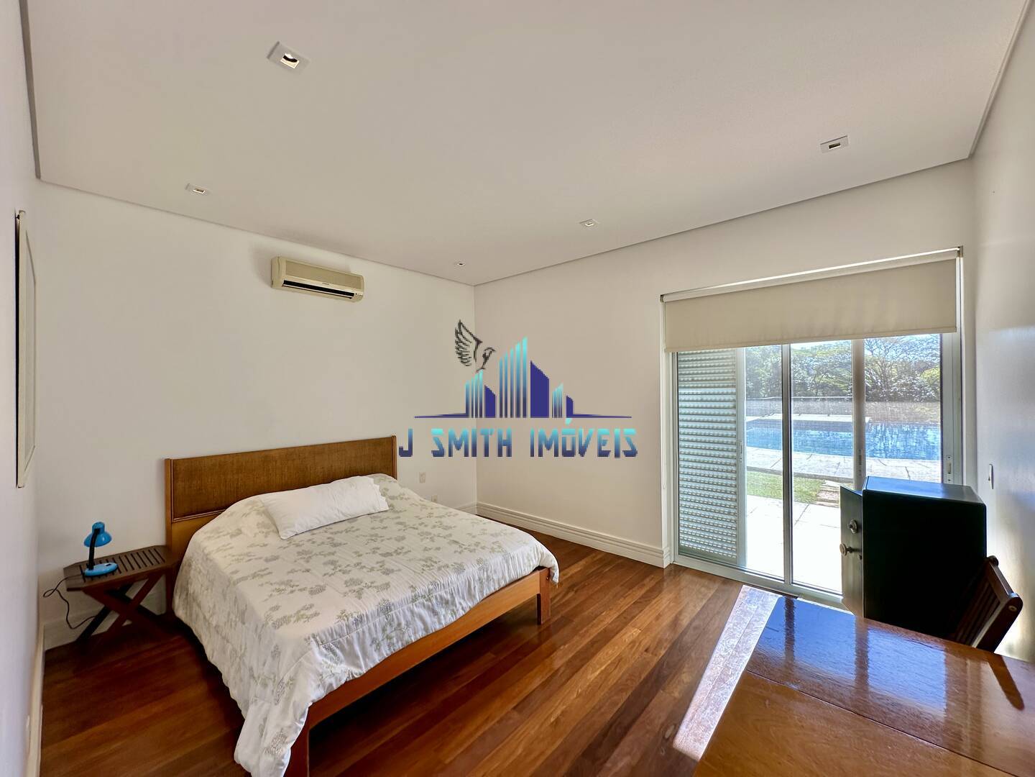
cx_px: 518
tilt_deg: +0.4
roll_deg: +0.5
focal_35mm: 14
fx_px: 419
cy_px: 388
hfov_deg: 102.1
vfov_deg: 85.7
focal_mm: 2.22
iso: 40
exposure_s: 1/120
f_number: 2.2
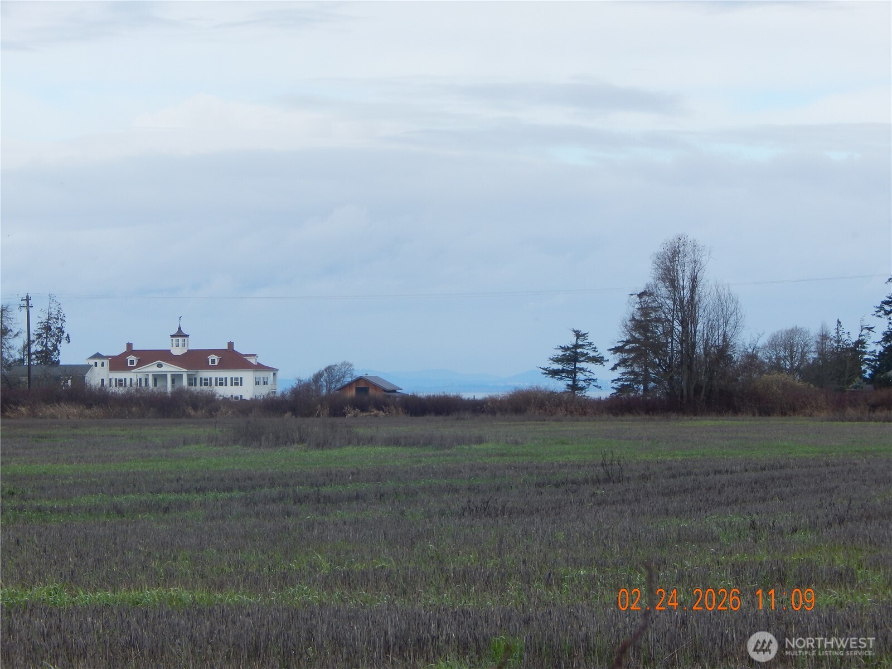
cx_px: 446
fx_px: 5334
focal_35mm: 207
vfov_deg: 7.2
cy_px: 334
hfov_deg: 9.6
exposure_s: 1/320
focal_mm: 37.1
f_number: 5.4
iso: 125
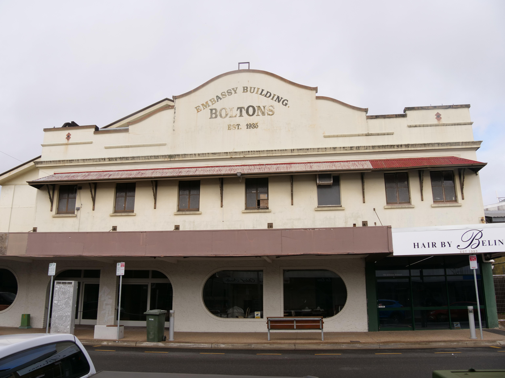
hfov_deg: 49.0
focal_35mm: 38
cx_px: 252
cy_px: 189
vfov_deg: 37.7
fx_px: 554
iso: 200
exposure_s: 1/400
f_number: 7.1
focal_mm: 19
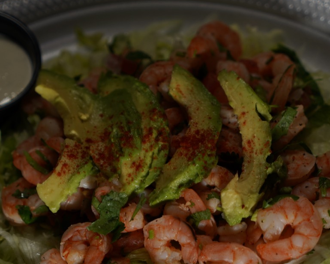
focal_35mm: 116
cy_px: 187
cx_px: 170
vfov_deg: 13.3
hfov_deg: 16.6
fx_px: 1133
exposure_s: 1/250
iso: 100
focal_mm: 68
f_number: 4
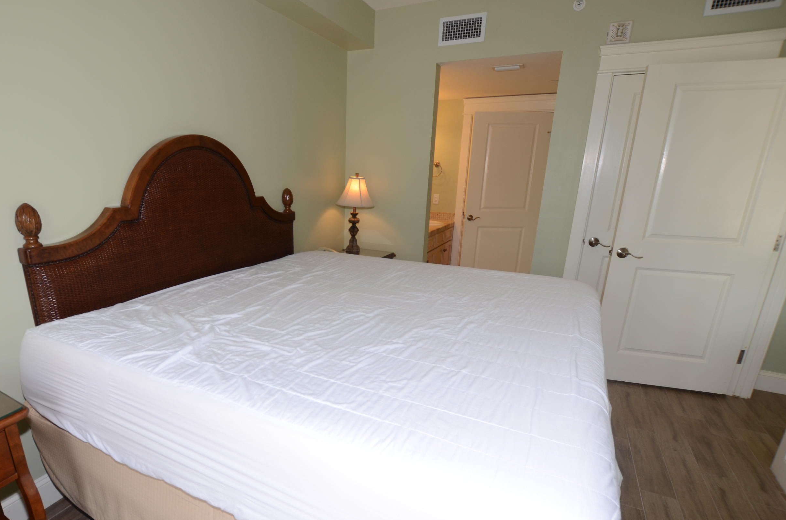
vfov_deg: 58.2
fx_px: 464
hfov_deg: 80.0
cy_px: 303
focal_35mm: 21
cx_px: 338
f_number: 4.5
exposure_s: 1/60
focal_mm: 11.5
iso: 200
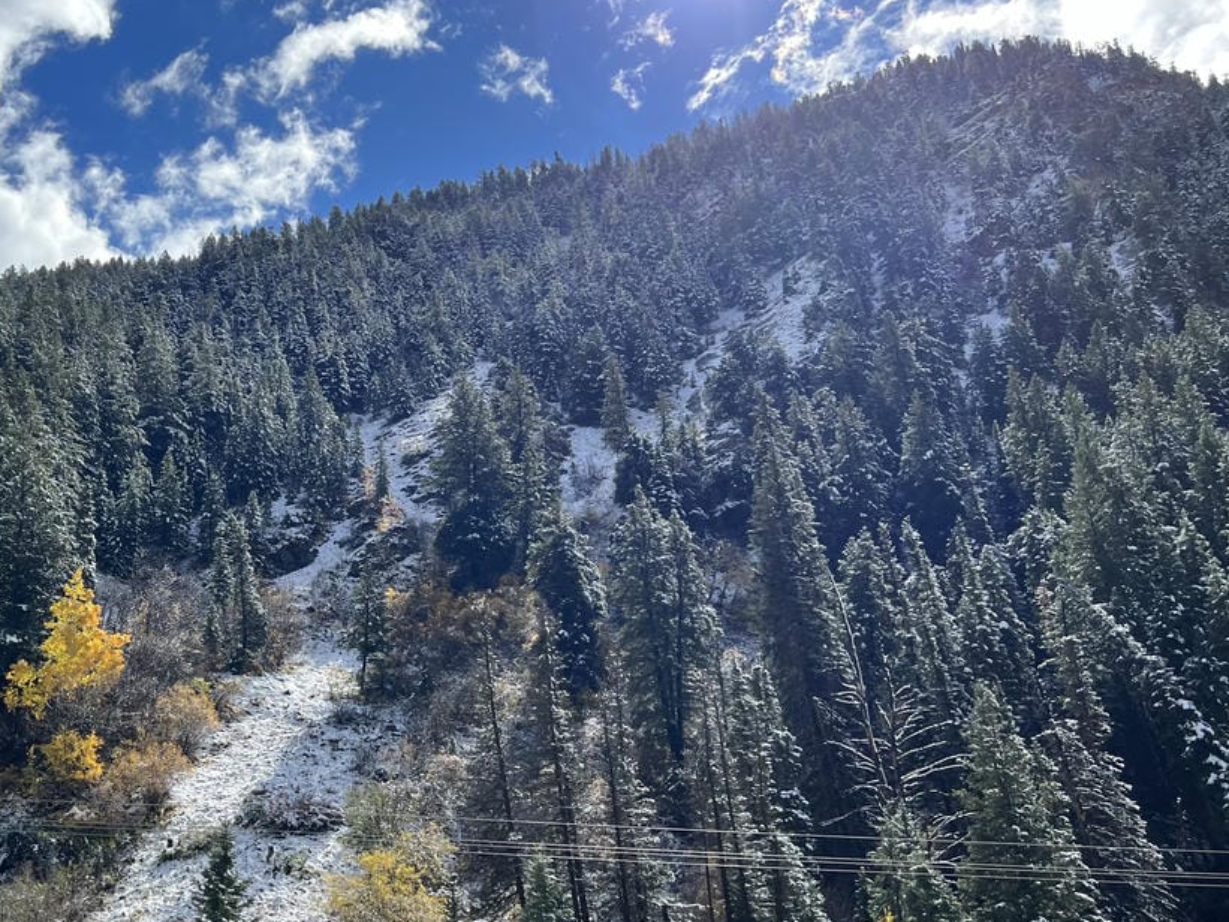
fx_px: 1349
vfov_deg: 37.6
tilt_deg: +17.6
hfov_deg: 47.5
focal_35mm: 38
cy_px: 561
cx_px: 335
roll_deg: +0.7
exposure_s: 1/2994
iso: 50
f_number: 1.5
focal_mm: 5.7
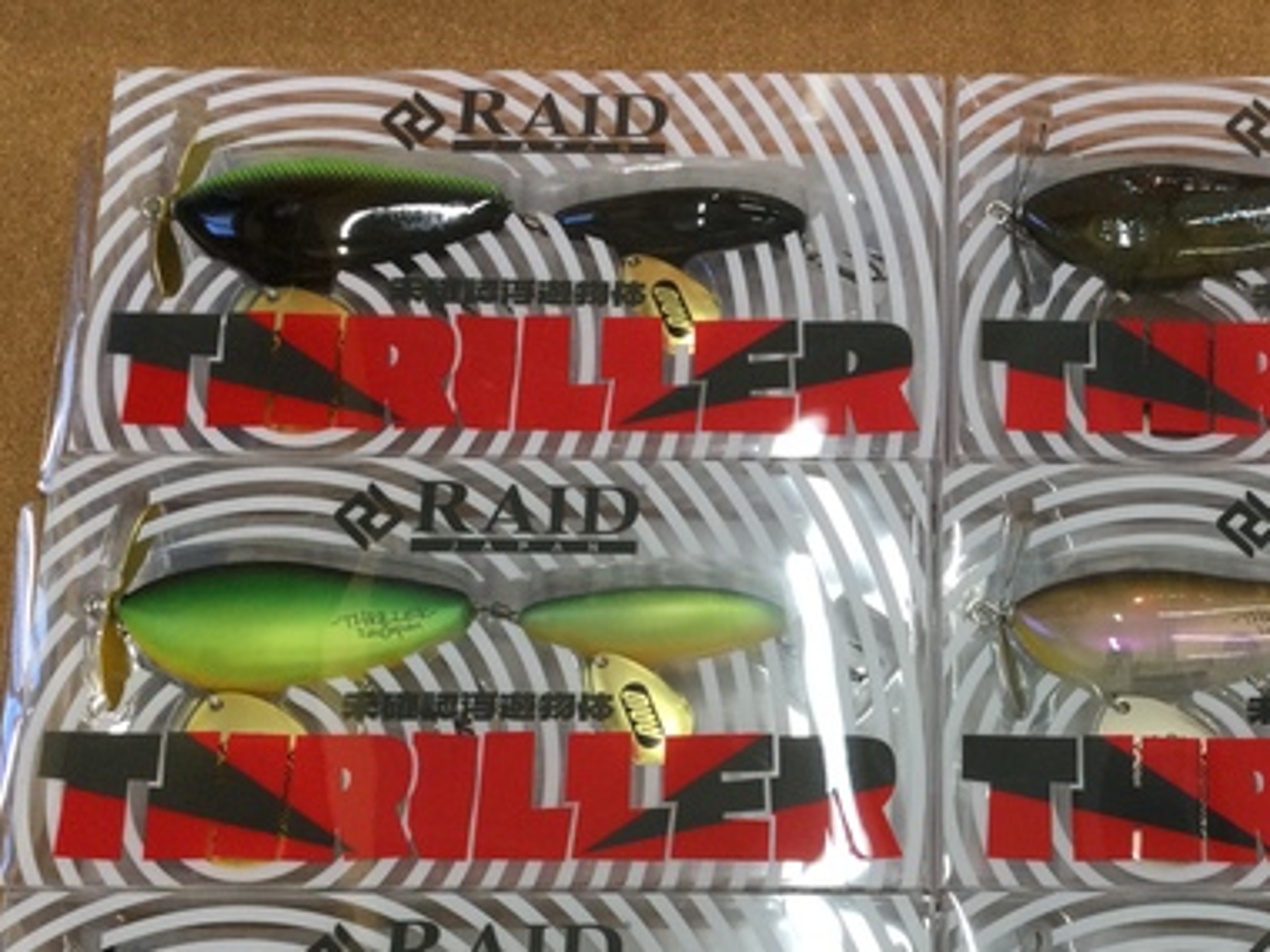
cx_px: 922
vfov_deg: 29.2
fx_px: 1798
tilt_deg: -76.6
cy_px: 722
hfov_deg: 38.1
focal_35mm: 49
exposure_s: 1/40
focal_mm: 3.3
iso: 32
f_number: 2.4
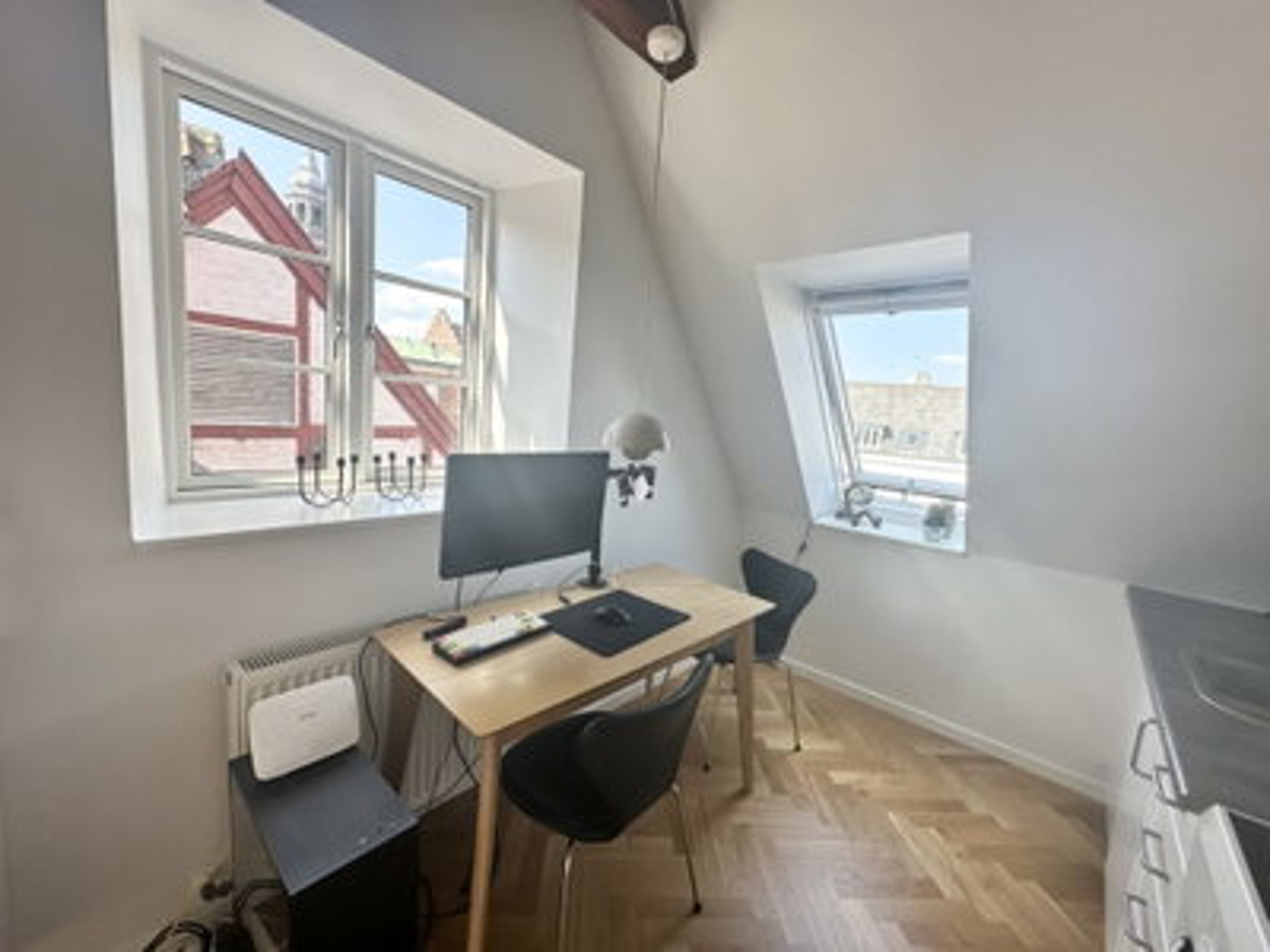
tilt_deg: -7.4
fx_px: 514
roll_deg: -4.3
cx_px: 635
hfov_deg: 102.1
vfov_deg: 85.7
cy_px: 476
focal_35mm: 14
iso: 40
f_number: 2.2
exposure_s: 1/193
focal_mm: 2.22
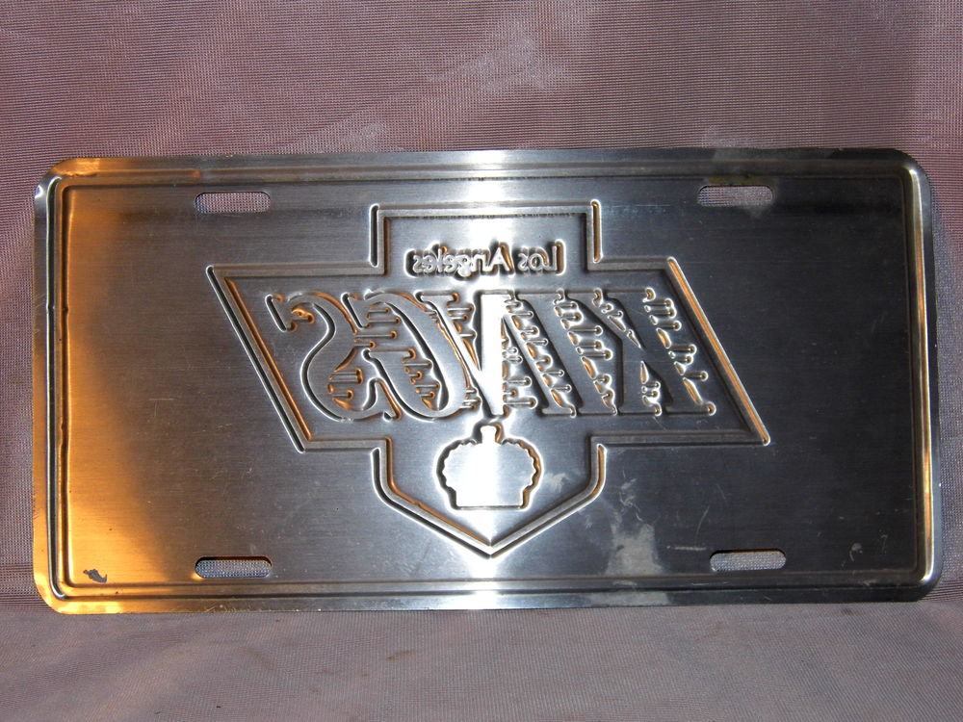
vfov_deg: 25.2
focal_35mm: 58
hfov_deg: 33.2
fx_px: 1614
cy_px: 361
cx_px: 482
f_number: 3.9
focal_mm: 10.4
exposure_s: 1/60
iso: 100
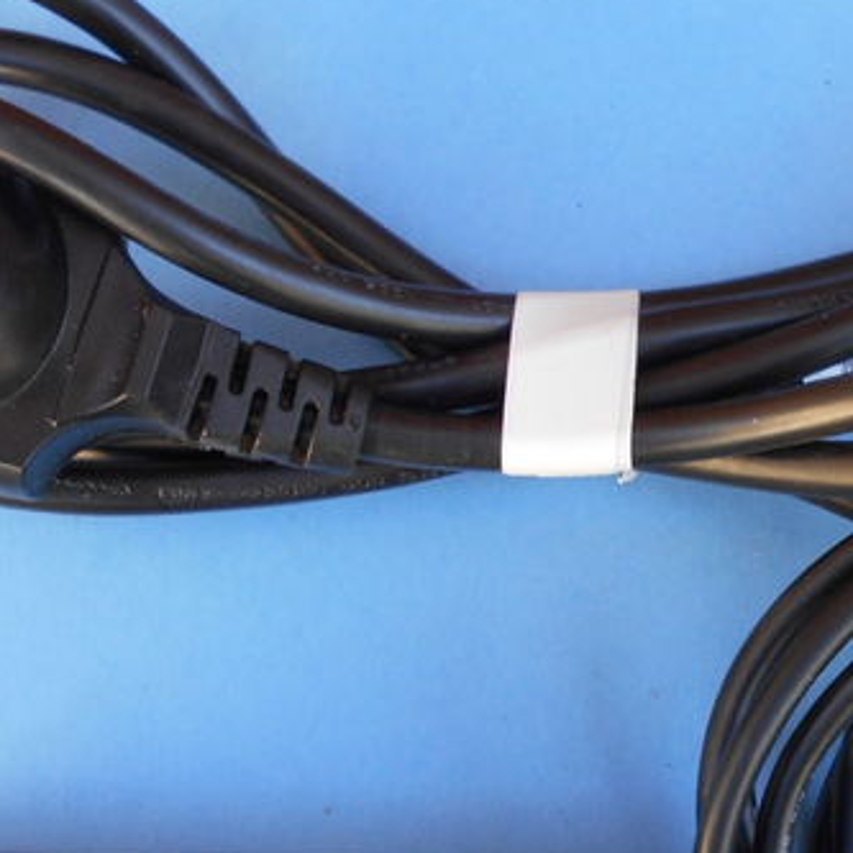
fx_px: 1924
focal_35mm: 69
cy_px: 697
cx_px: 702
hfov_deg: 24.5
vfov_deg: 24.6
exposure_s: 1/40
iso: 80
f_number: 3.2
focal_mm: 4.6
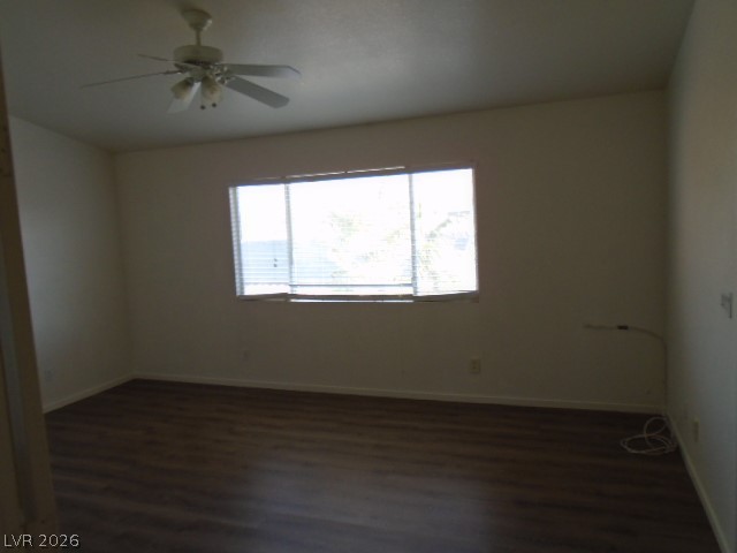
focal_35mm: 26
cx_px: 368
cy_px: 276
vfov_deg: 53.1
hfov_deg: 67.3
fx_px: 554
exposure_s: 1/60
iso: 100
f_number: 3.2
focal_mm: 4.6
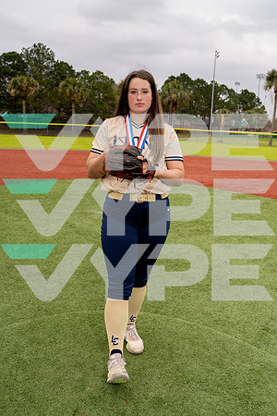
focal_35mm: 35
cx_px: 138
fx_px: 404
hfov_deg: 37.9
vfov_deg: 54.4
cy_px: 208
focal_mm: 35
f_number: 5
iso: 64
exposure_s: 1/250
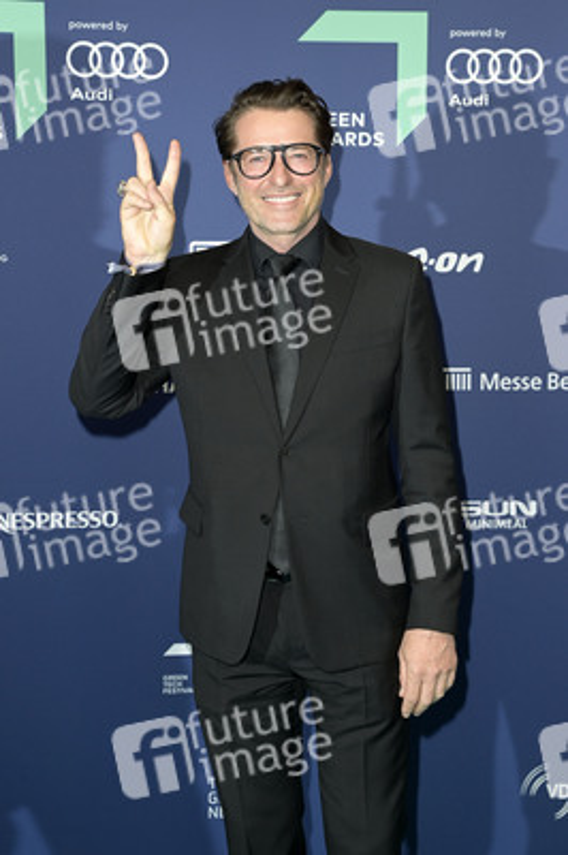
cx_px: 284
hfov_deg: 21.9
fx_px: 1470
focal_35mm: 62
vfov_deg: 32.4
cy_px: 428
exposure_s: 1/250
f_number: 5.6
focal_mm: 62
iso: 800
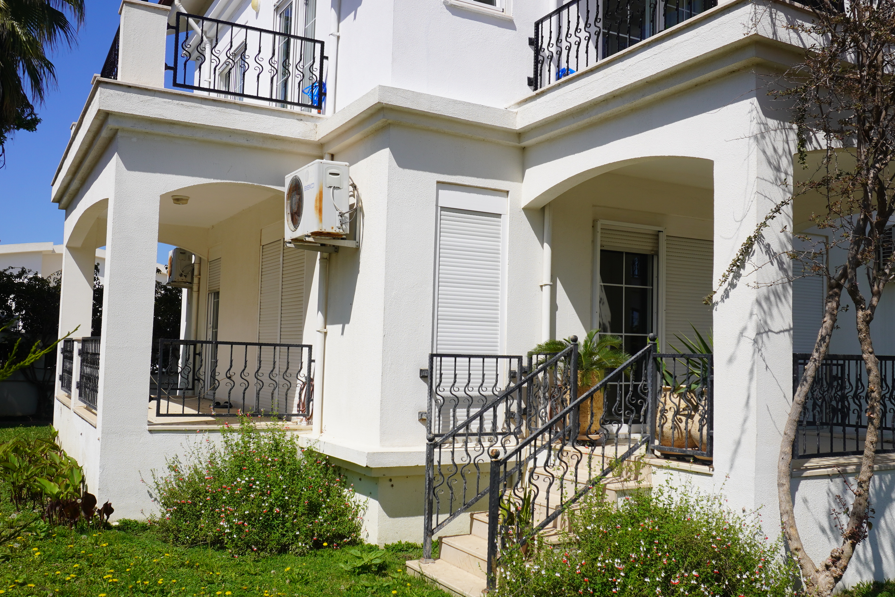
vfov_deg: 37.9
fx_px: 870
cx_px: 471
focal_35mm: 35
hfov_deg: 54.4
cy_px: 302
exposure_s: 1/320
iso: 100
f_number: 10
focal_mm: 16
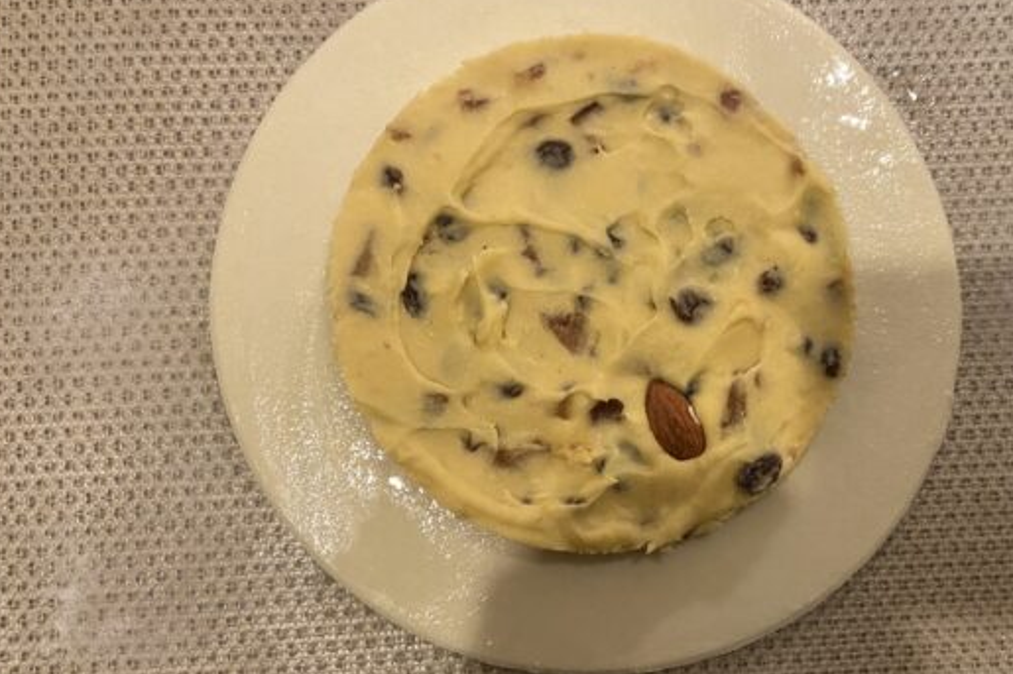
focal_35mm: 35
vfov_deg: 37.8
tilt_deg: -84.9
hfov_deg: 53.9
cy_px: 338
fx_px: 984
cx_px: 632
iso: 400
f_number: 1.8
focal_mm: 4.25
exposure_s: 1/50
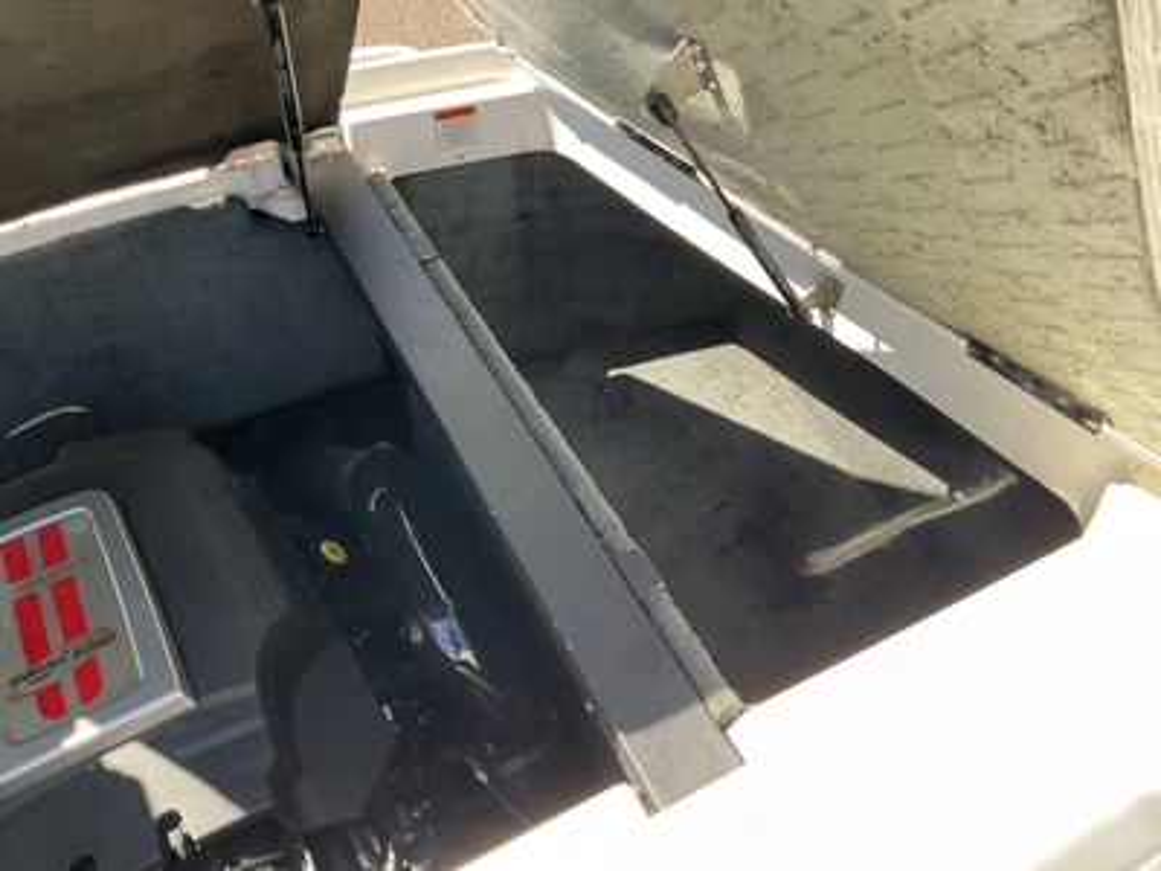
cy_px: 436
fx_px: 973
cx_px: 580
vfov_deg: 48.2
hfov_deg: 61.7
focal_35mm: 29
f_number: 1.8
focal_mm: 3
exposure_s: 1/238
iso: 20
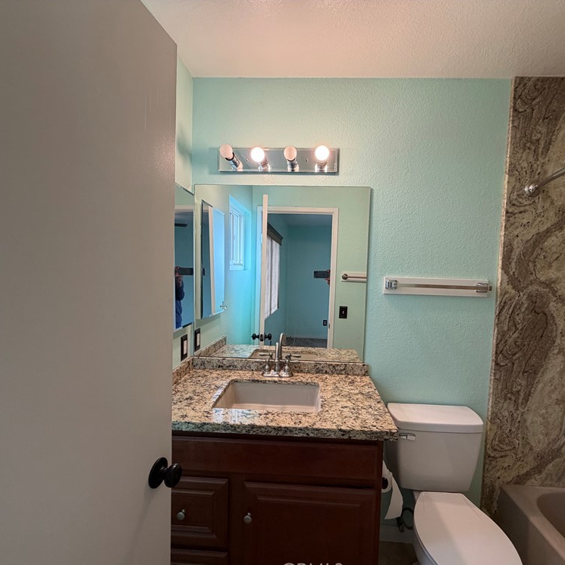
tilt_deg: -2.4
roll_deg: -1.6
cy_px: 290
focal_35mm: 17
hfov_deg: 83.9
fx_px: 314
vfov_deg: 84.0
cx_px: 300
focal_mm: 2.22
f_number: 2.2
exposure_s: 1/120
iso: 250
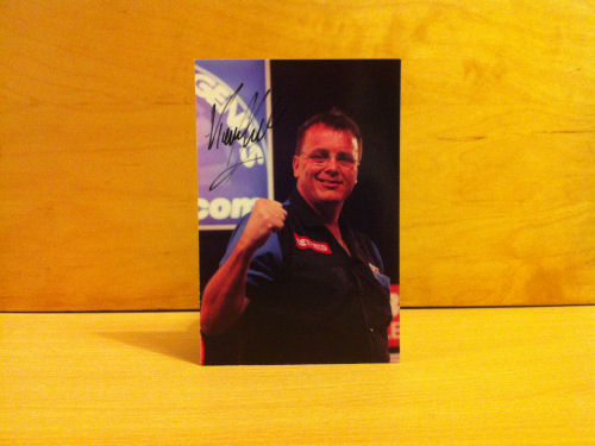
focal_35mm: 35
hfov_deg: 52.6
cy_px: 223
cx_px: 298
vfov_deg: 40.7
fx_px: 602
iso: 400
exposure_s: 1/15
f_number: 2.8
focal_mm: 3.85
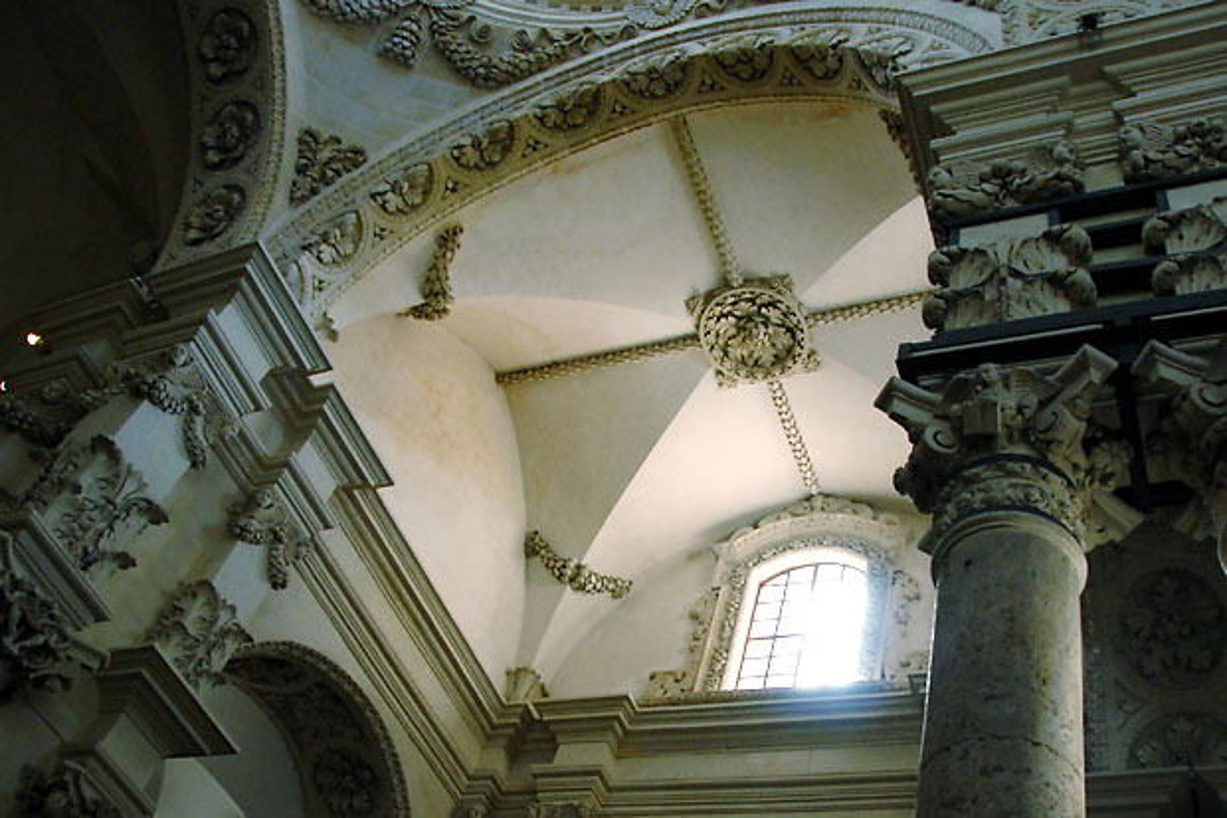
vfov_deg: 47.9
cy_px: 409
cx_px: 614
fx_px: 920
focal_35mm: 27
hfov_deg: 67.4
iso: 400
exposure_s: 1/200
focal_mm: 18
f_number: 3.5
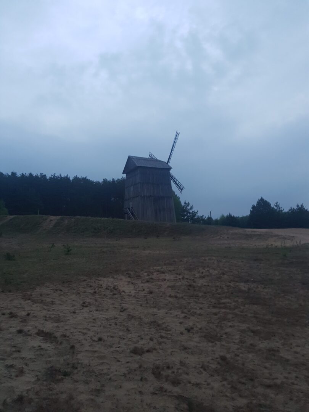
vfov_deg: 67.3
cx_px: 154
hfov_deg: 53.1
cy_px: 206
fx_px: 309
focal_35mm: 26
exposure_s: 1/50
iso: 250
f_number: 1.7
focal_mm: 4.2
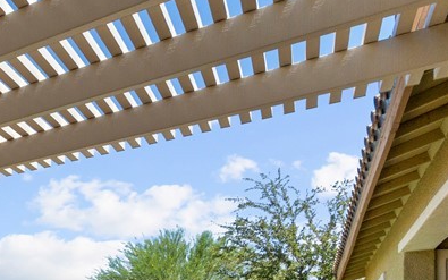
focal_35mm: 42
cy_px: 353
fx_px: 513
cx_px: -118
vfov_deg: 26.5
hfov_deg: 34.9
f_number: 8
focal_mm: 10
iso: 400
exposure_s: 1/1250
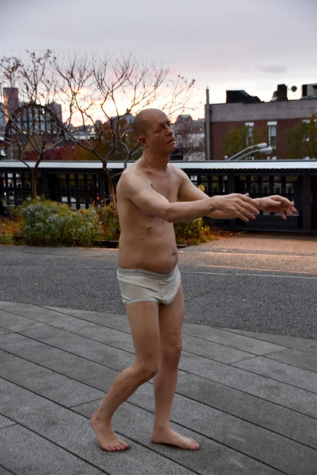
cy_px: 238
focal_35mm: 66
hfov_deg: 20.6
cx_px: 158
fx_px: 871
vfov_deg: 30.5
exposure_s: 1/60
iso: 1400
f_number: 4.5
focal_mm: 44
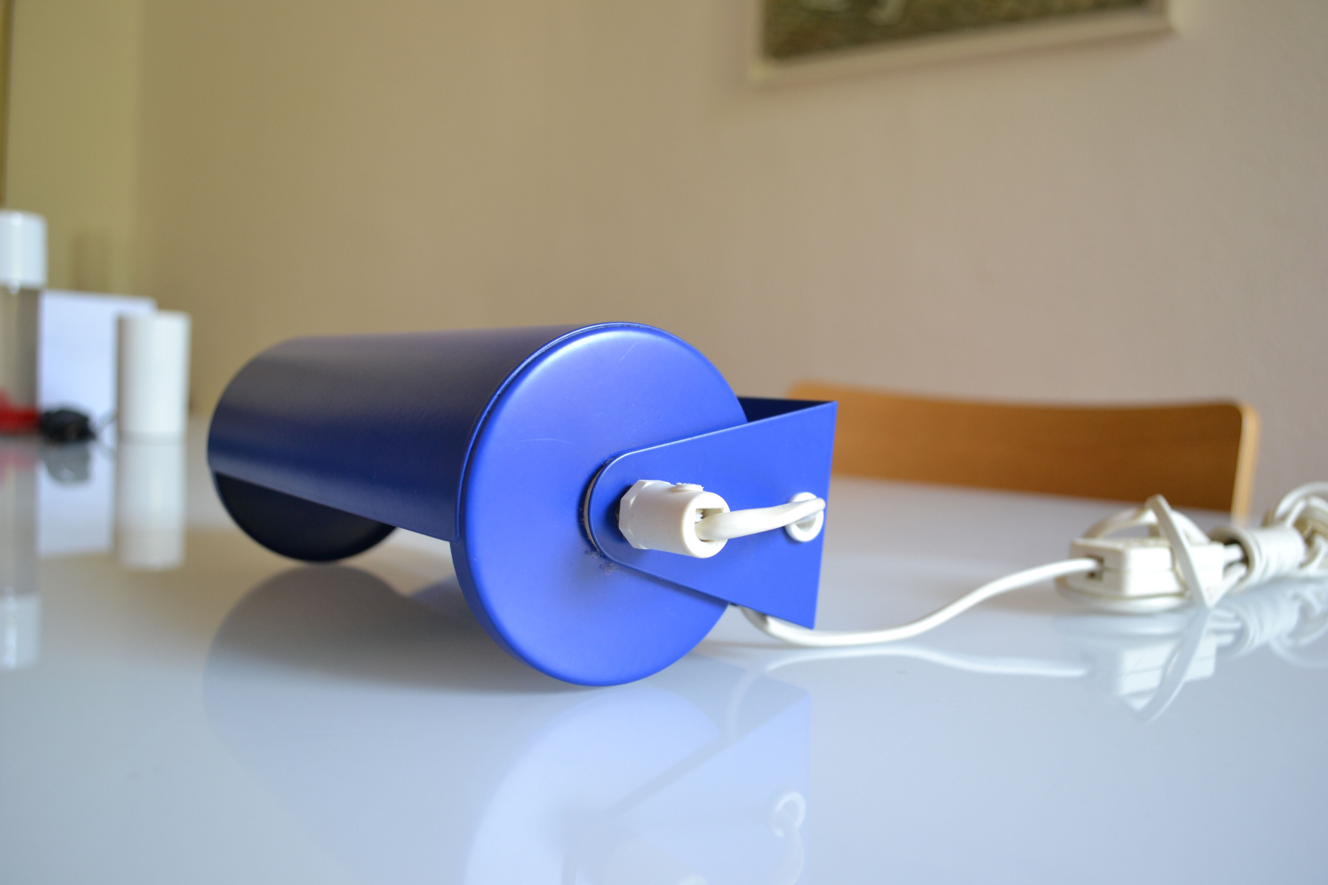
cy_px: 442
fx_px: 1107
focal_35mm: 30
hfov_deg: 61.9
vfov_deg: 43.6
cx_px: 664
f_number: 4
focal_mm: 20
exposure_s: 1/60
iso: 400
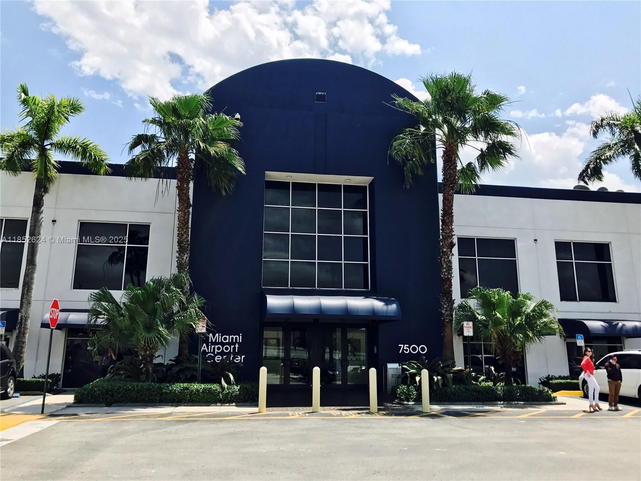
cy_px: 240
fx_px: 518
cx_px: 320
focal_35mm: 28
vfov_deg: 49.7
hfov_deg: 63.4
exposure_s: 1/2740
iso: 20
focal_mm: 3.99
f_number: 1.8
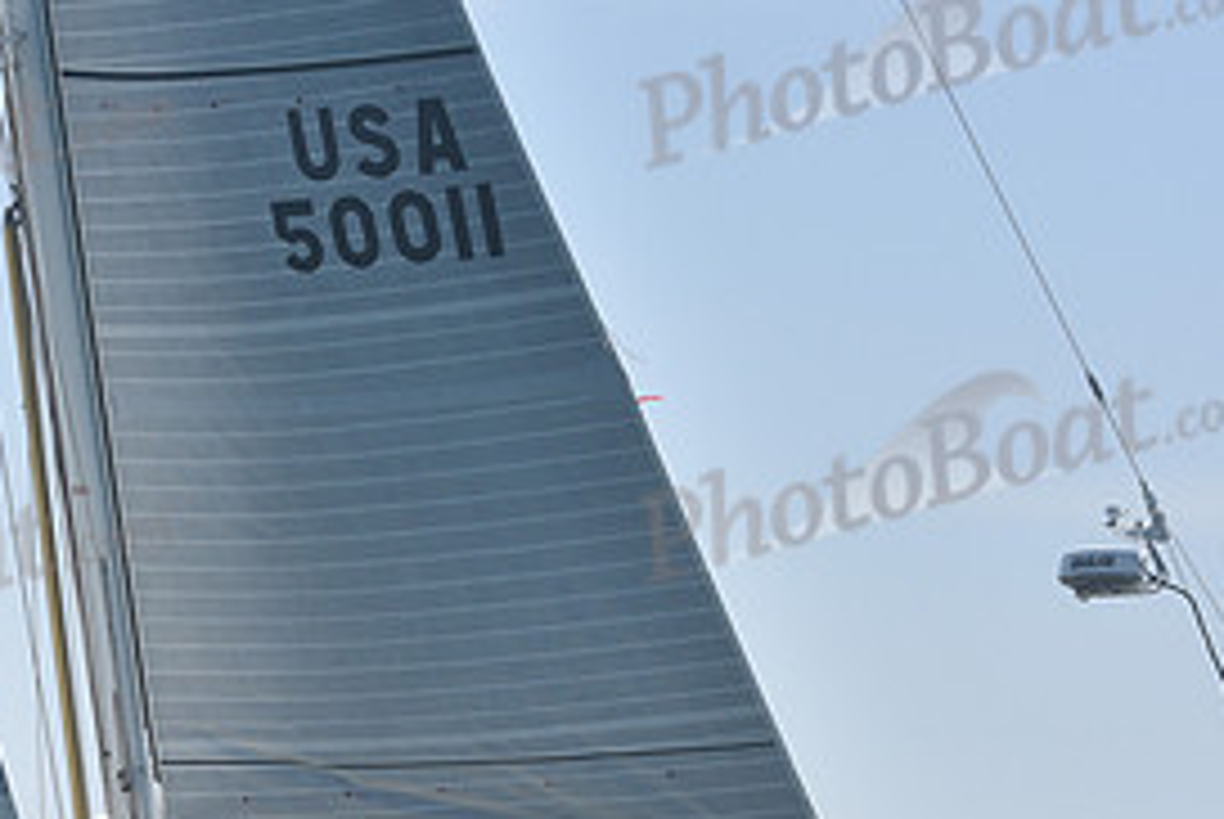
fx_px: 5071
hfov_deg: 13.7
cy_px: 763
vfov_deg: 9.2
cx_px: 410
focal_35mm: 149
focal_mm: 70
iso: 320
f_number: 10
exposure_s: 1/1000
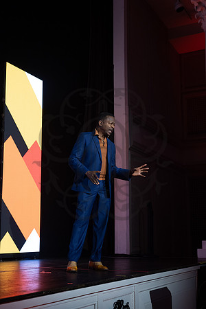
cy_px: 154
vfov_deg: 39.6
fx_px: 429
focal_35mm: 50
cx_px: 103
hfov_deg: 27.0
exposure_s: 1/125
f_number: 4.5
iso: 1600
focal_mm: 50
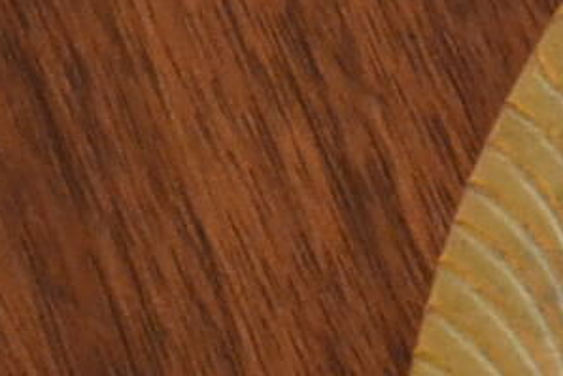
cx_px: 1653
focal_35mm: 510
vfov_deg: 2.7
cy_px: 648
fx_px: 7979
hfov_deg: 3.9
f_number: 5.3
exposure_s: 1/60
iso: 2500
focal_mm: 44
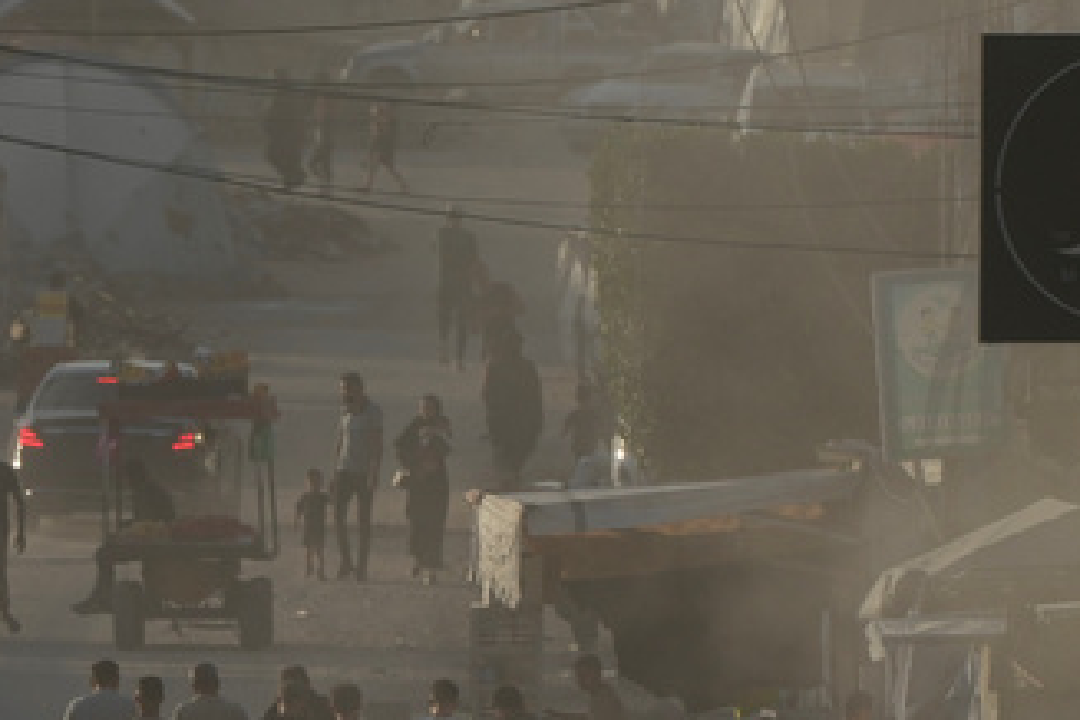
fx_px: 30718
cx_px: 462
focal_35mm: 1024
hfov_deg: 2.0
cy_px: 694
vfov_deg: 1.3
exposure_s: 1/3200
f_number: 5.6
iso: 320
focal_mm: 327
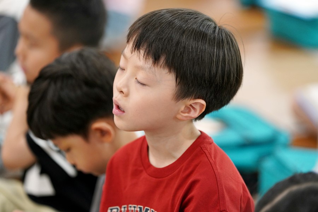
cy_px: 106
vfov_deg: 7.4
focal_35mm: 185
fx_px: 1634
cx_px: 159
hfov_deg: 11.1
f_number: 2.8
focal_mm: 185
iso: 1600
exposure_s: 1/200
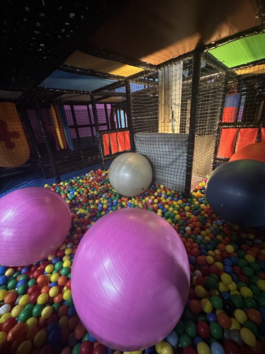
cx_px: 132
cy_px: 177
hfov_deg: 85.7
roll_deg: +4.4
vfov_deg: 102.1
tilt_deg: -21.1
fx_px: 143
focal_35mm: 14
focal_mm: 2.22
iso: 1000
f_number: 2.2
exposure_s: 1/33
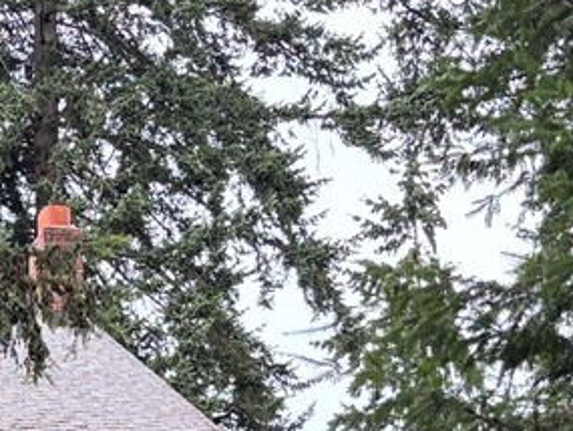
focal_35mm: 146
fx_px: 2418
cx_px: -223
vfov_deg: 9.9
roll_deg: +0.3
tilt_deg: +13.2
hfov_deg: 13.0
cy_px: 632
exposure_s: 1/293
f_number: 1.6
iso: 50
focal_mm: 5.96
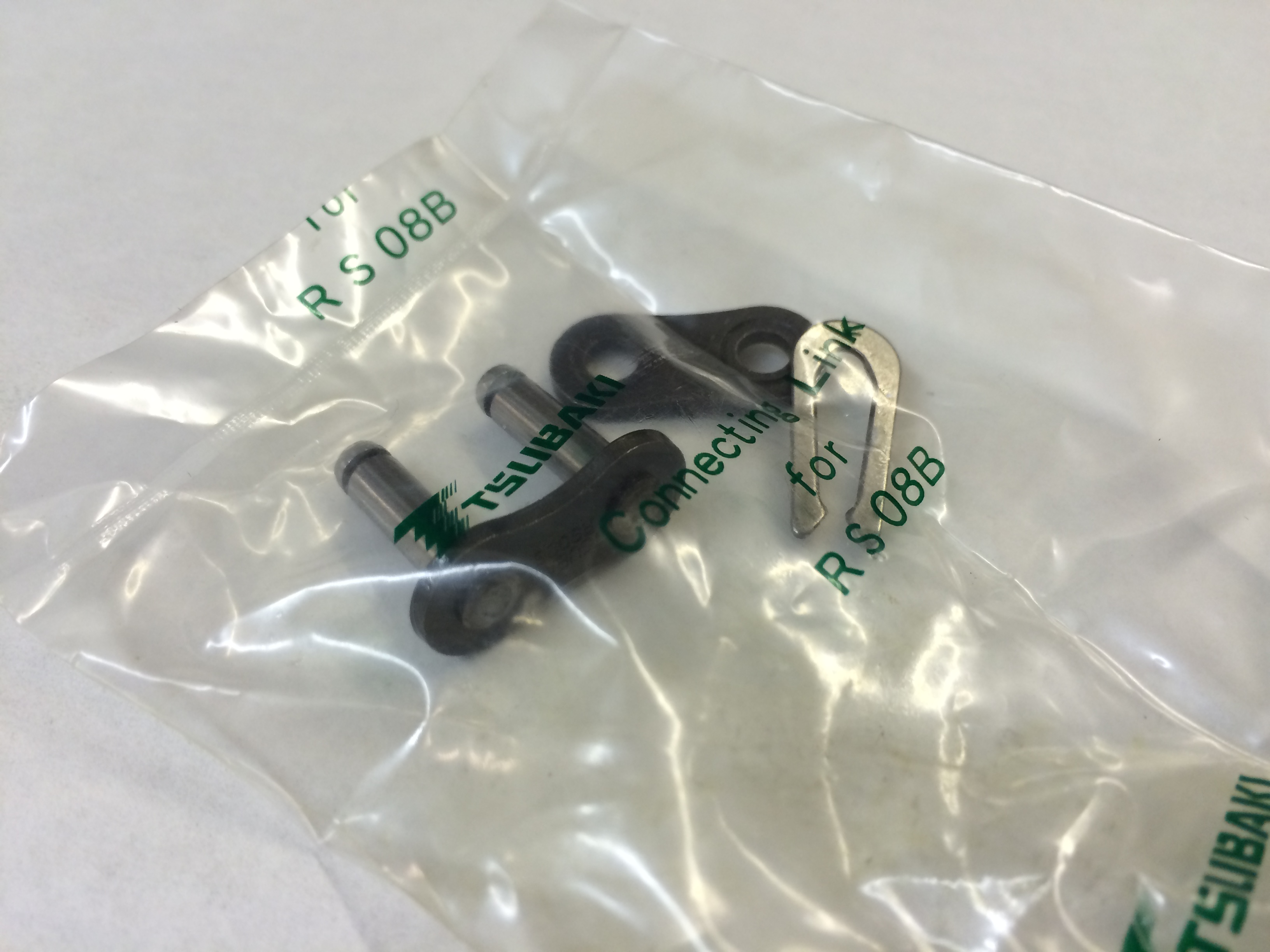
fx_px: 1064
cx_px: 635
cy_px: 476
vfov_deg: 48.2
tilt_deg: -51.1
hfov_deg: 61.7
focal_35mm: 29
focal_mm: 4.15
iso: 64
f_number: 2.2
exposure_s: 1/33
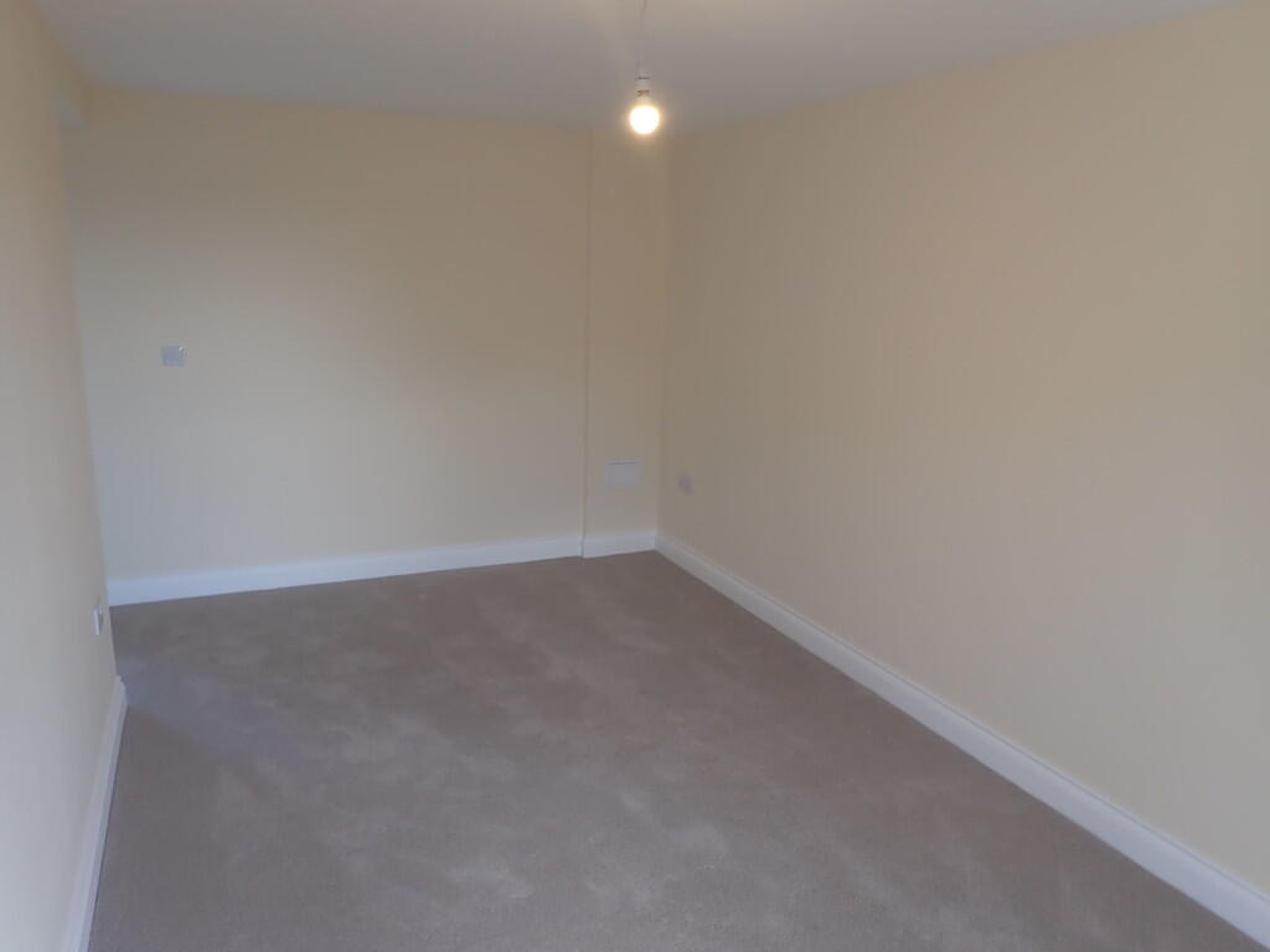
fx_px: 917
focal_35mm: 25
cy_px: 476
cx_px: 635
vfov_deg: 54.9
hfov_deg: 69.4
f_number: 2.8
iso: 100
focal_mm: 4.5
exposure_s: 1/60
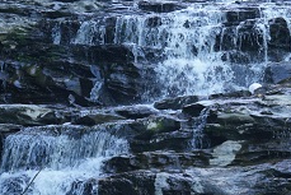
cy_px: 97
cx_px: 268
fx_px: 696
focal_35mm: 86
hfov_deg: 23.0
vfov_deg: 15.9
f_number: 6.3
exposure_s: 1/100
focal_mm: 41
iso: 800
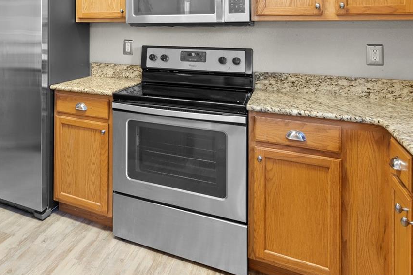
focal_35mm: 30
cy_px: 35
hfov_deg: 55.6
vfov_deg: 40.8
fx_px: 344
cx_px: 60
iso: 100
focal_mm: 16
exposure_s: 3.2
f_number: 11
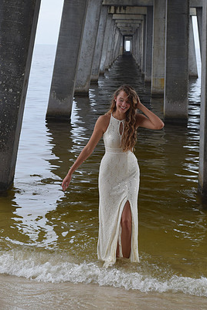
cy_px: 99
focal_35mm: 91
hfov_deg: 15.0
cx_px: 124
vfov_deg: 22.3
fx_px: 785
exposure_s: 1/250
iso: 250
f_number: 8
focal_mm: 42
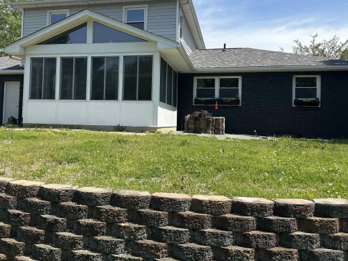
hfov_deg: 56.6
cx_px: 149
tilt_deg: +4.8
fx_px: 322
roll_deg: -1.5
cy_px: 105
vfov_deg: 43.9
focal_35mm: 32
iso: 80
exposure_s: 1/3861
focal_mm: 6.86
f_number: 1.78
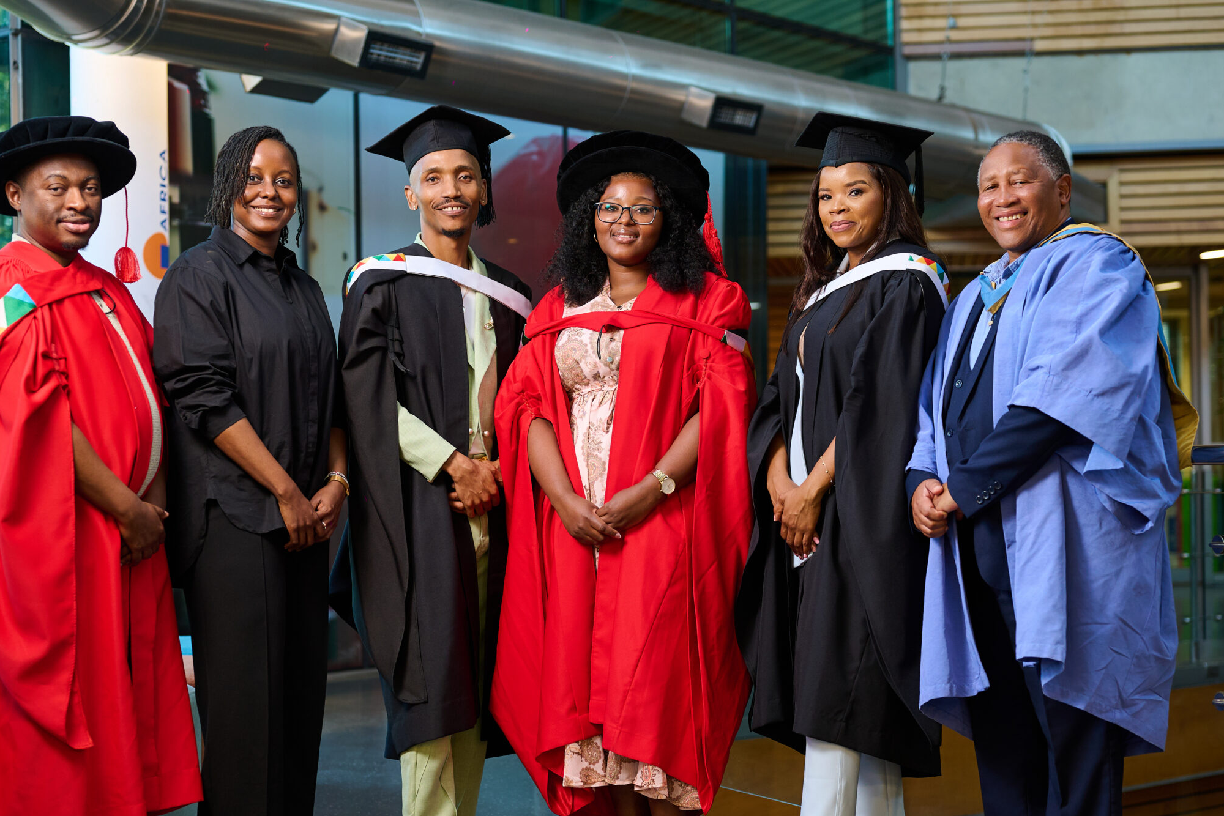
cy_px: 468
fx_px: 2176
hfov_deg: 31.4
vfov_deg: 21.2
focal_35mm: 64
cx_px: 591
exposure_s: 1/200
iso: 320
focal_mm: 50
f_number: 2.5
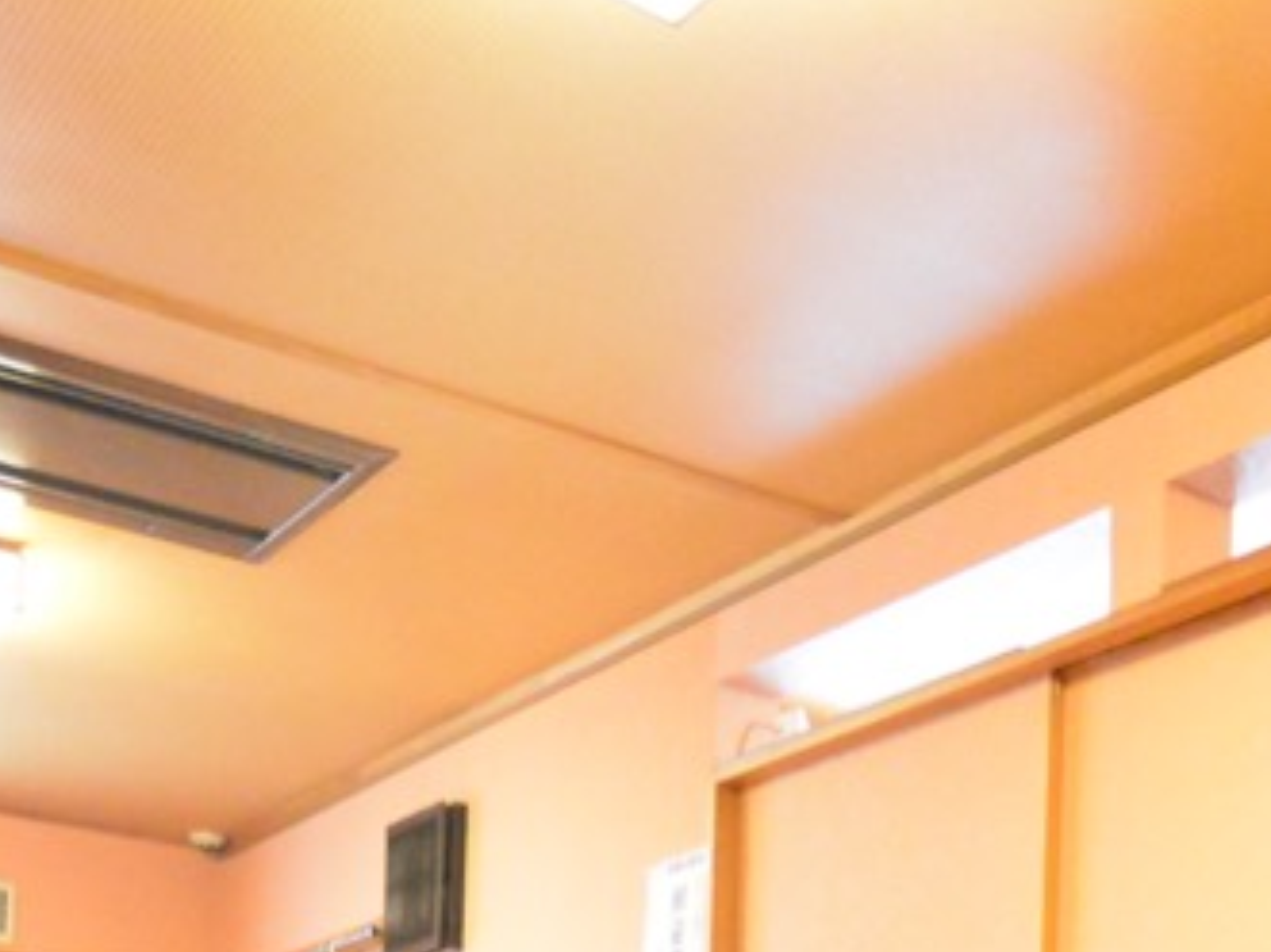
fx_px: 2239
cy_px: 1474
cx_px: 1133
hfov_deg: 30.4
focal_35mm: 61
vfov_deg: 20.2
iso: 5000
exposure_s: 1/60
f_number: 4
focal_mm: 10
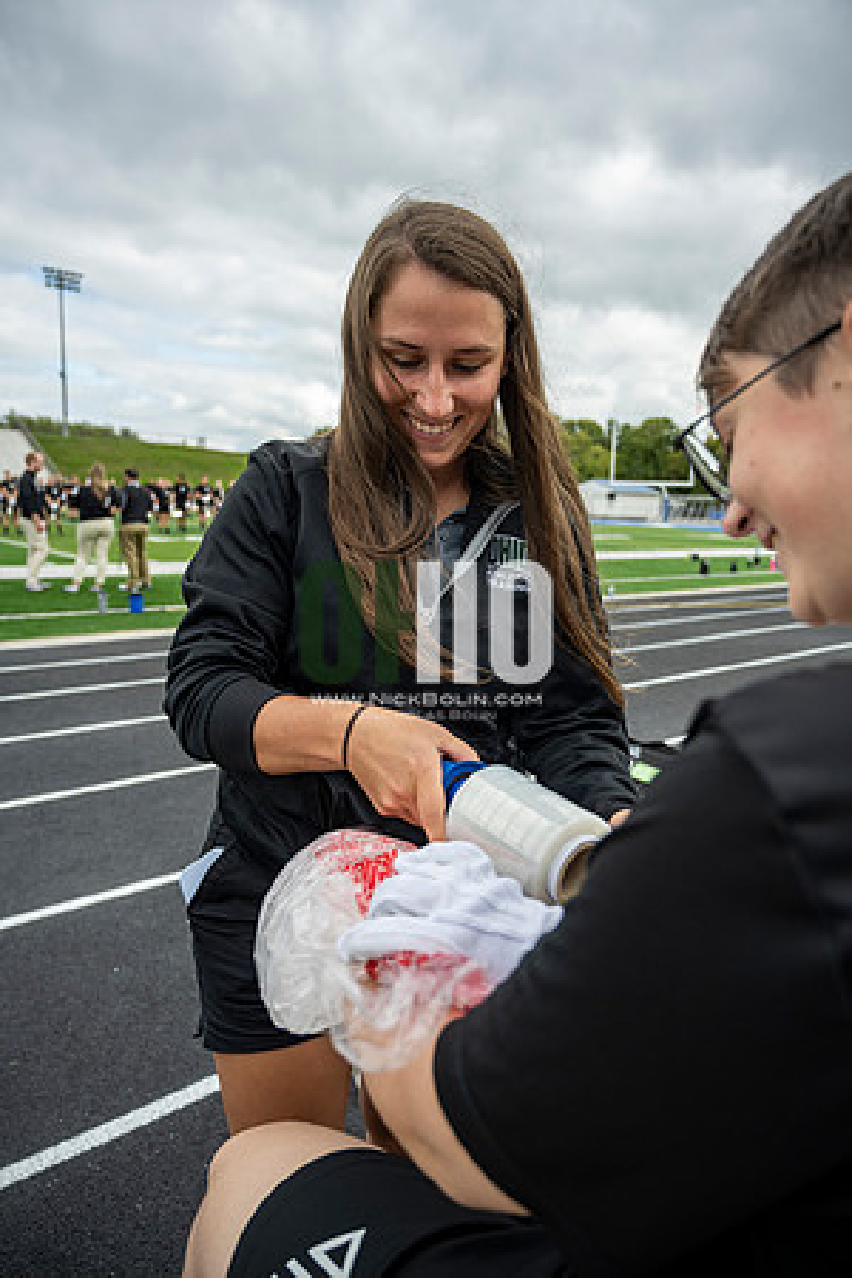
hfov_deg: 53.1
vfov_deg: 73.7
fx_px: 852
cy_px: 639
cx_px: 426
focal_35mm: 24
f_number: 4
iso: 250
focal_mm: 24
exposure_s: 1/800
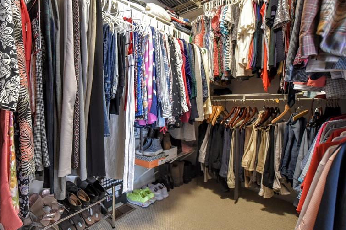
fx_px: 183
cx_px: 122
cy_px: 114
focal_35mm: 19
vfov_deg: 64.5
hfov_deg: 84.6
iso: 2500
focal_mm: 14
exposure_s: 1/60
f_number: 2.8
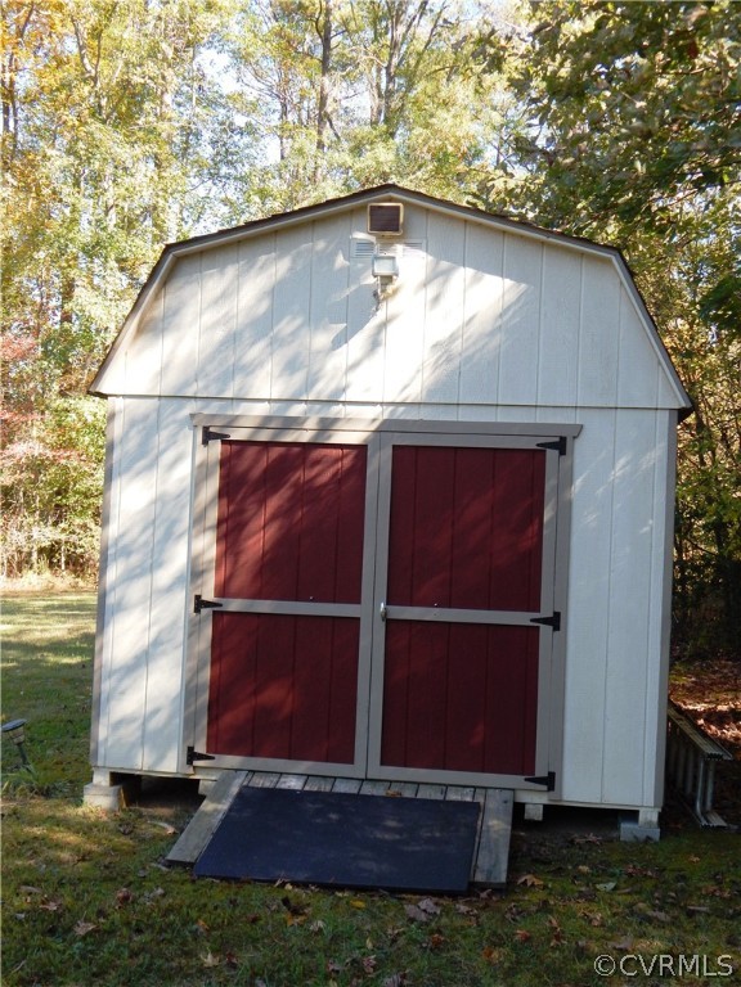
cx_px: 370
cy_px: 494
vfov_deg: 43.9
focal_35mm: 43
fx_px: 1227
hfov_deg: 33.6
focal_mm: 7.7
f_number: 3.6
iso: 125
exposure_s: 1/160
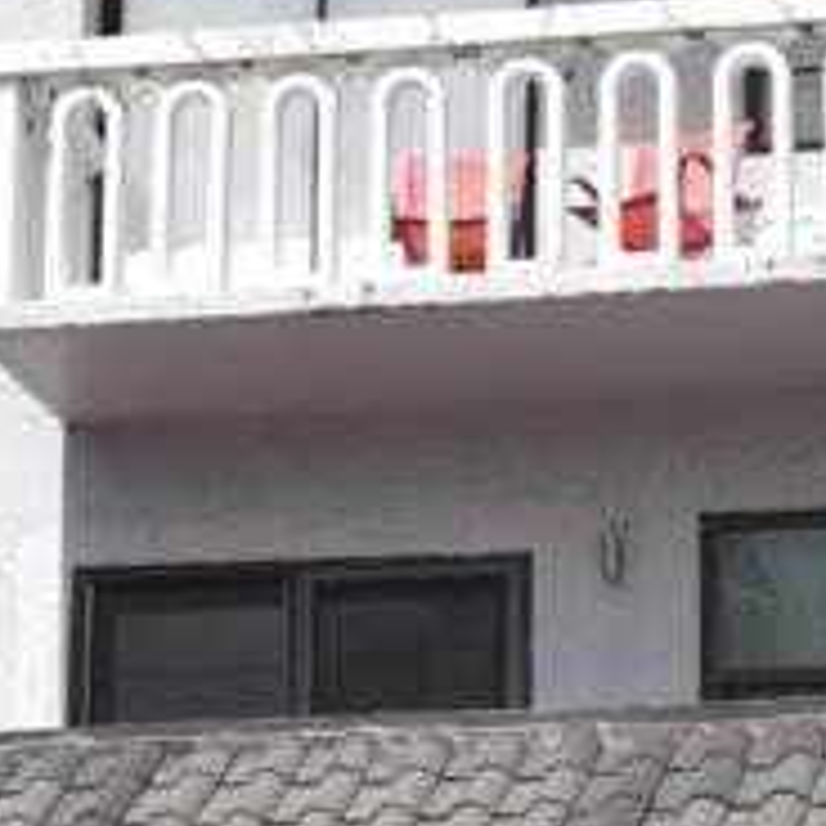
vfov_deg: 10.1
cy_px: 615
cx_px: 507
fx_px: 4657
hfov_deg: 10.1
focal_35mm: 172
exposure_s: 1/400
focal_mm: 23
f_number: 10
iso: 200
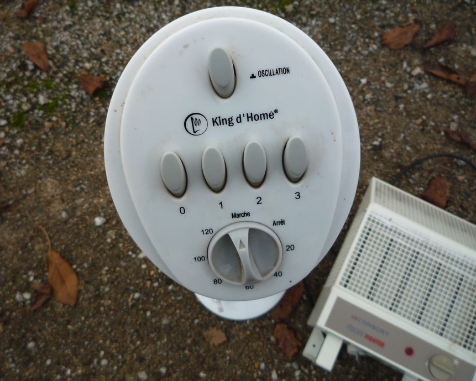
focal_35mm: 34
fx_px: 479
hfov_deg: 52.8
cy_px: 177
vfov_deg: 43.3
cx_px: 226
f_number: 4
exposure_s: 1/100
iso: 100
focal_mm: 5.2
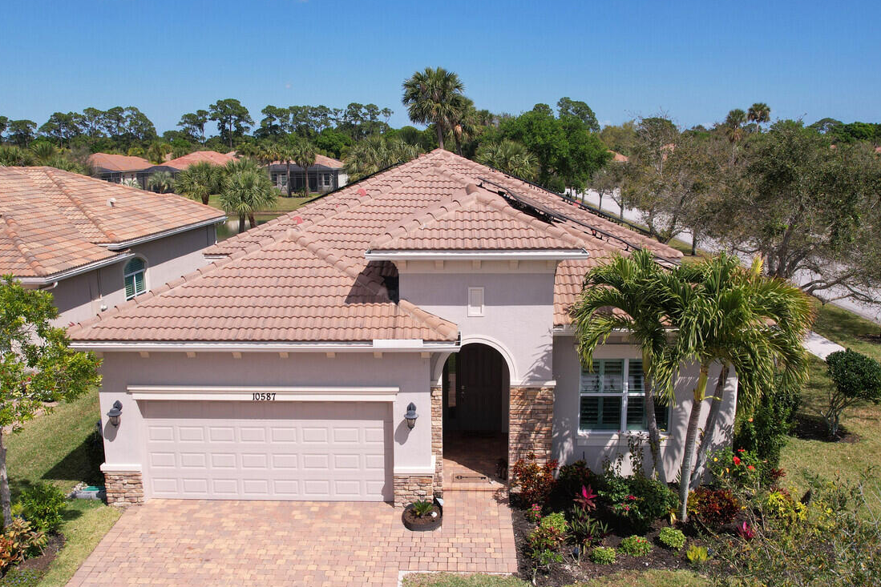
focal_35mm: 32
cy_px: 312
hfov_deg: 58.7
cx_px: 430
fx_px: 783
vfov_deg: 41.1
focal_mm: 8.38
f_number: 2.8
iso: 120
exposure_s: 1/3000
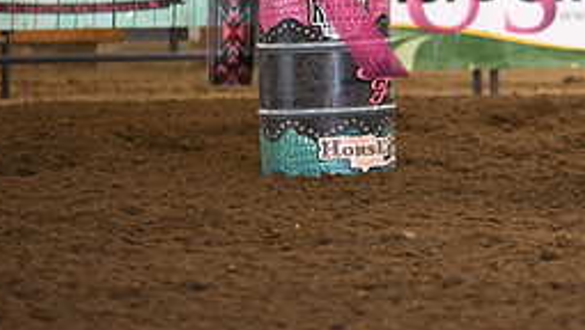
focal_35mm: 476
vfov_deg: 2.6
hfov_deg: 4.5
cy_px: -81
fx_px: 7391
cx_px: 631
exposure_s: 1/250
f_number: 2.8
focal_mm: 200
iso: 1600
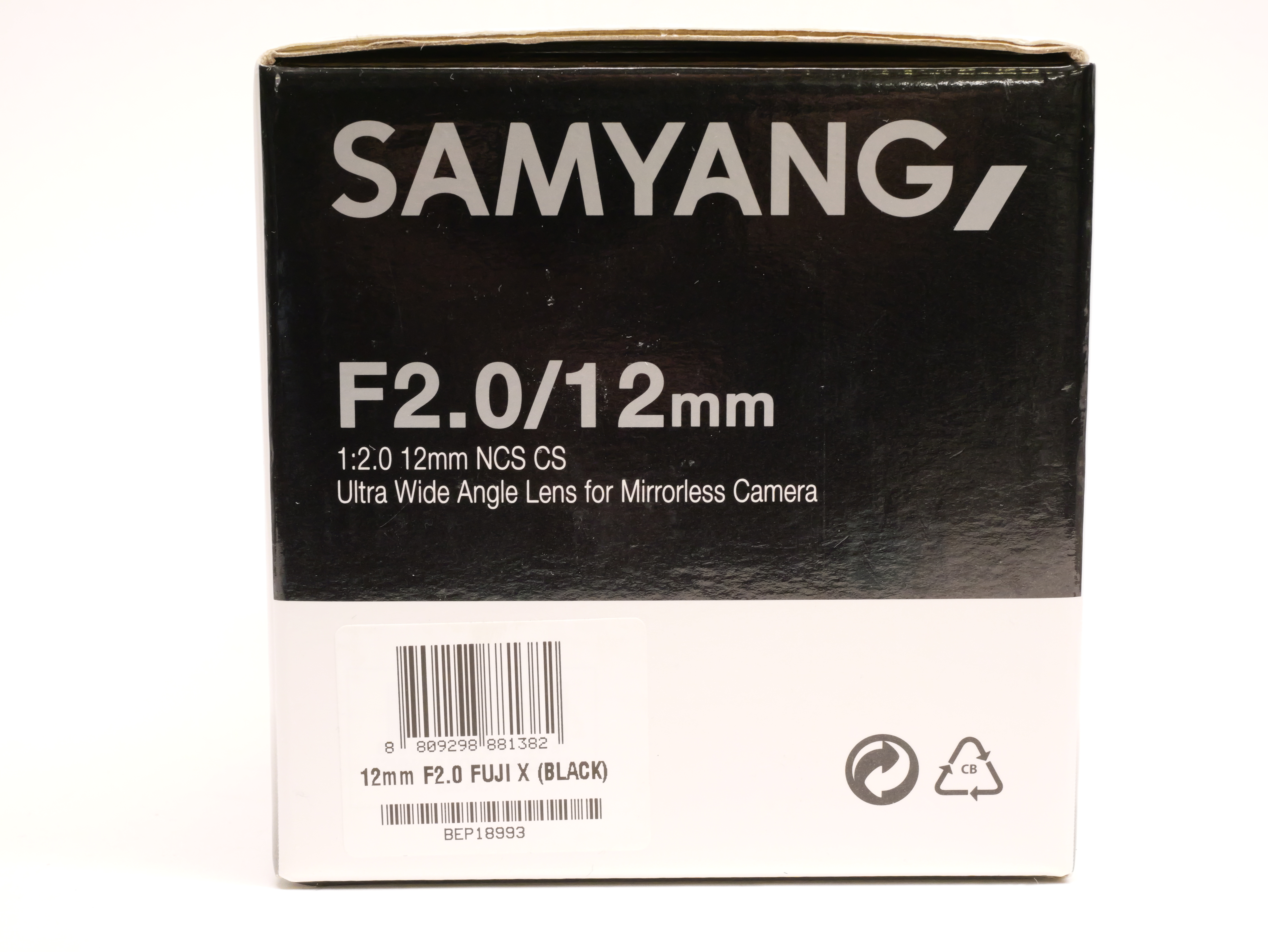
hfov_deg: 32.2
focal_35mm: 60
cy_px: 476
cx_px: 634
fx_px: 2199
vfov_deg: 24.4
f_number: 8
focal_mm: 30
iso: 2500
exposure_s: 1/50
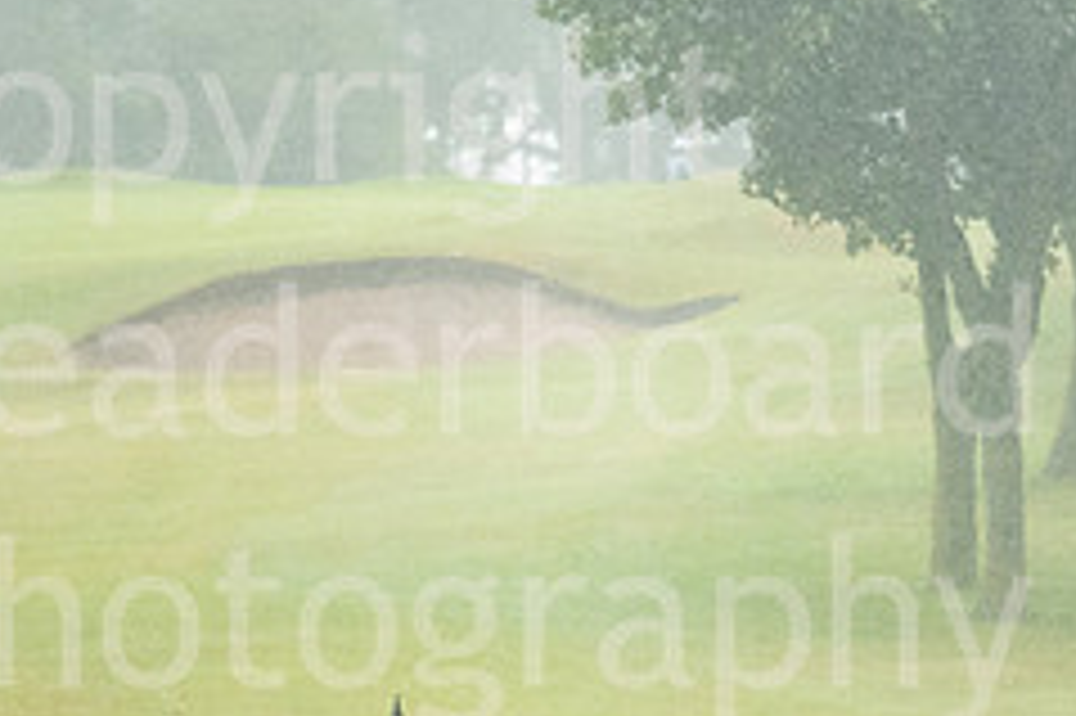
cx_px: 620
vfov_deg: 1.7
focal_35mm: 819
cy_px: 511
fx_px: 24461
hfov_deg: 2.5
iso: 1250
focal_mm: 300
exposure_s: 1/640
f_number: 4
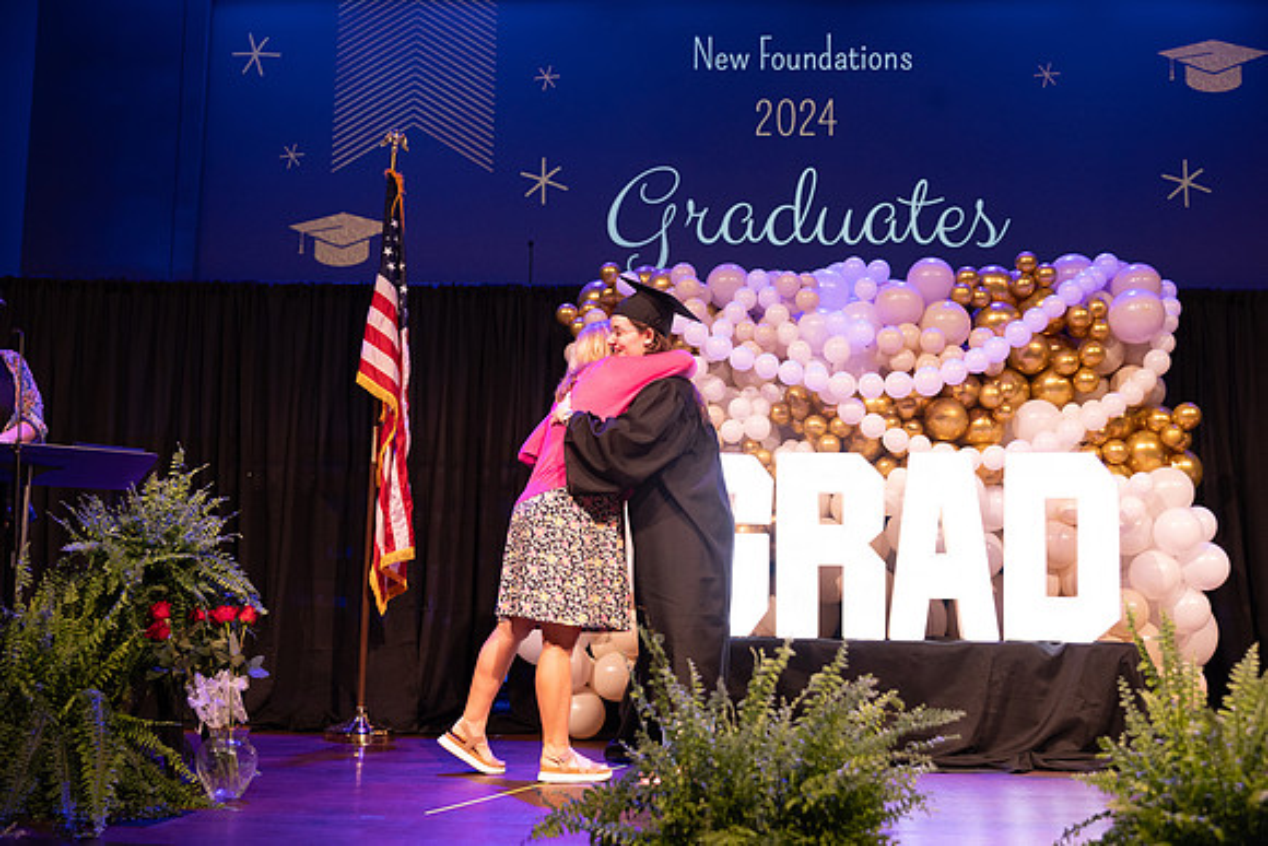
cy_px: 423
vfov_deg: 35.1
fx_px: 1339
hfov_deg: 50.7
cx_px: 634
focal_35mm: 38
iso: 1600
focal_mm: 38
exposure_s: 1/200
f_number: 4
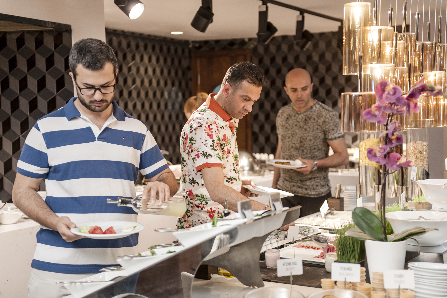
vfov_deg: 22.6
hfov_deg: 33.4
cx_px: 224
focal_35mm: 60
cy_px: 149
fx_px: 745
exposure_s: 1/100
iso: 500
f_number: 2.8
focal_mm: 60
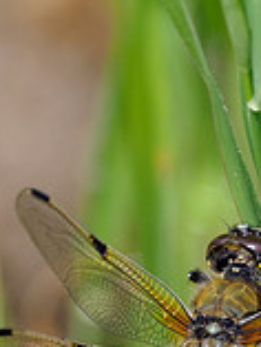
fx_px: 25922
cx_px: 282
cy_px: 440
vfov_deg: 0.8
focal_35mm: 2582
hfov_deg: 0.6
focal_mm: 300
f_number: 4
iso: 250
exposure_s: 1/1250
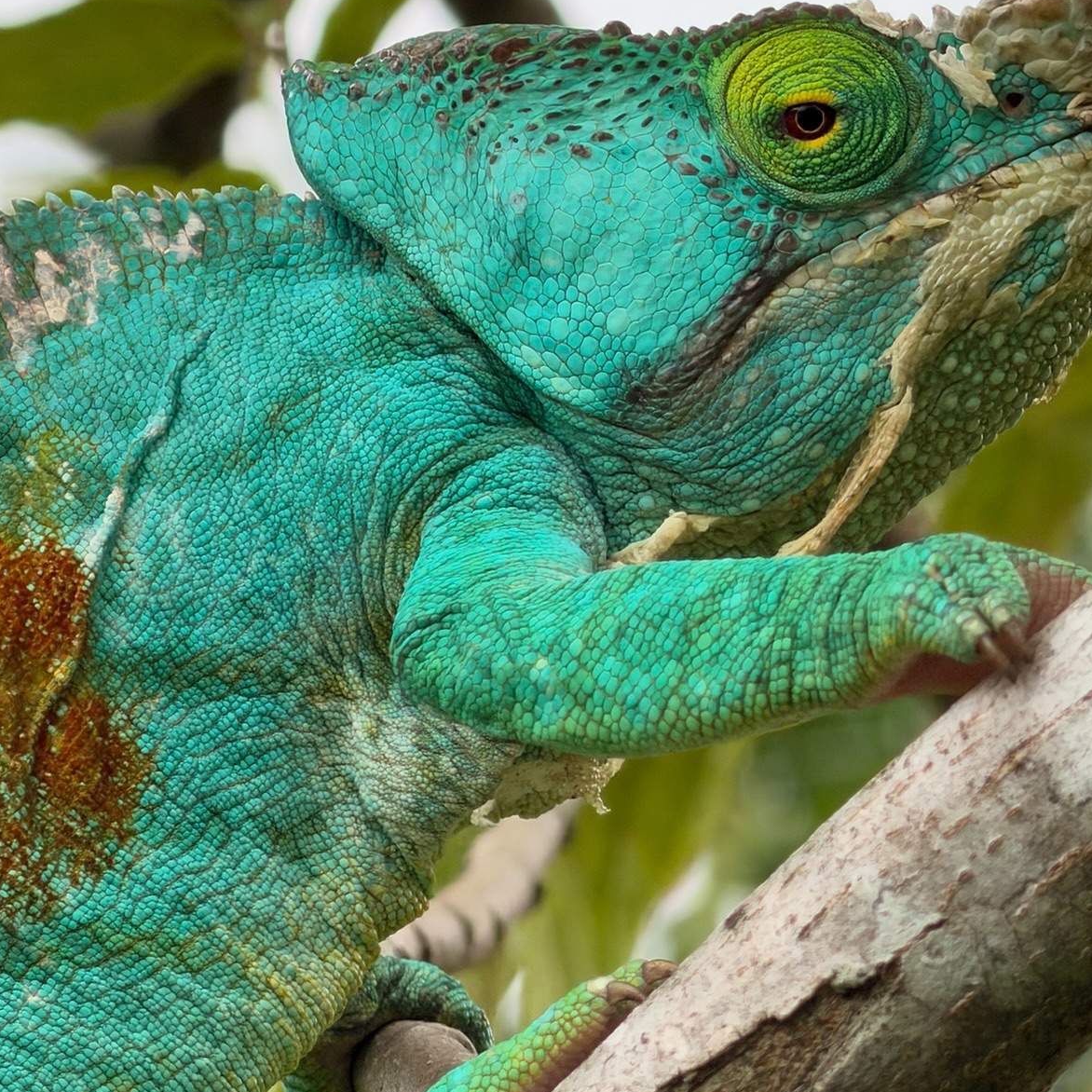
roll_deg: -1.9
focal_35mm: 309
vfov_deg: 5.7
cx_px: 624
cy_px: 450
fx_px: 11028
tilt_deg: +11.5
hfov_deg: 5.7
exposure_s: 1/565
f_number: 2.8
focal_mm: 16.89
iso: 50
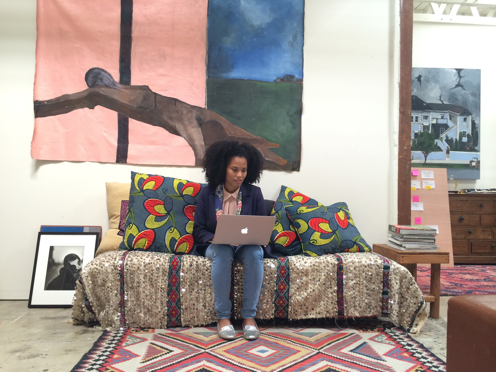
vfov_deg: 46.8
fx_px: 430
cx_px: 248
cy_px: 186
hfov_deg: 60.0
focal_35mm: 30
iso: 100
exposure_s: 1/30
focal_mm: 4.12
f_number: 2.2
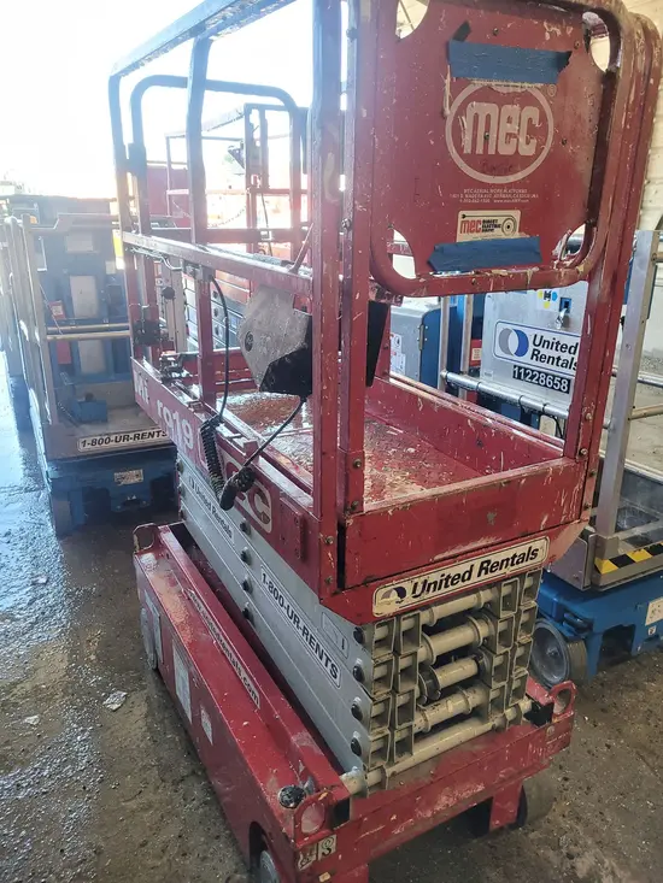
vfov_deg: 67.3
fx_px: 664
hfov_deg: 53.1
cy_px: 442
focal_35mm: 26
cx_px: 332
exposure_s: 1/120
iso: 320
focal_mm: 5.4
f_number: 1.8
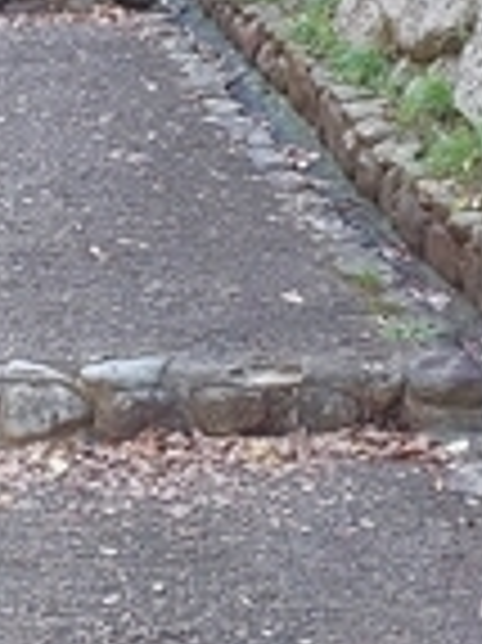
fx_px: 2082
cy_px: 50
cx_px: -99
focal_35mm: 112
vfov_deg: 17.3
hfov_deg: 12.9
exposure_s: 1/50
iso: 47
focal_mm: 3.45
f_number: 1.94
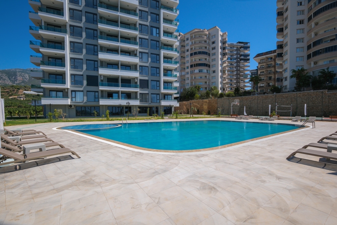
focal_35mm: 15
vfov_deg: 77.3
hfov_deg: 100.4
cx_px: 168
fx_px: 140
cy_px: 112
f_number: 7.1
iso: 125
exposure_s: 1/500
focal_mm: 10
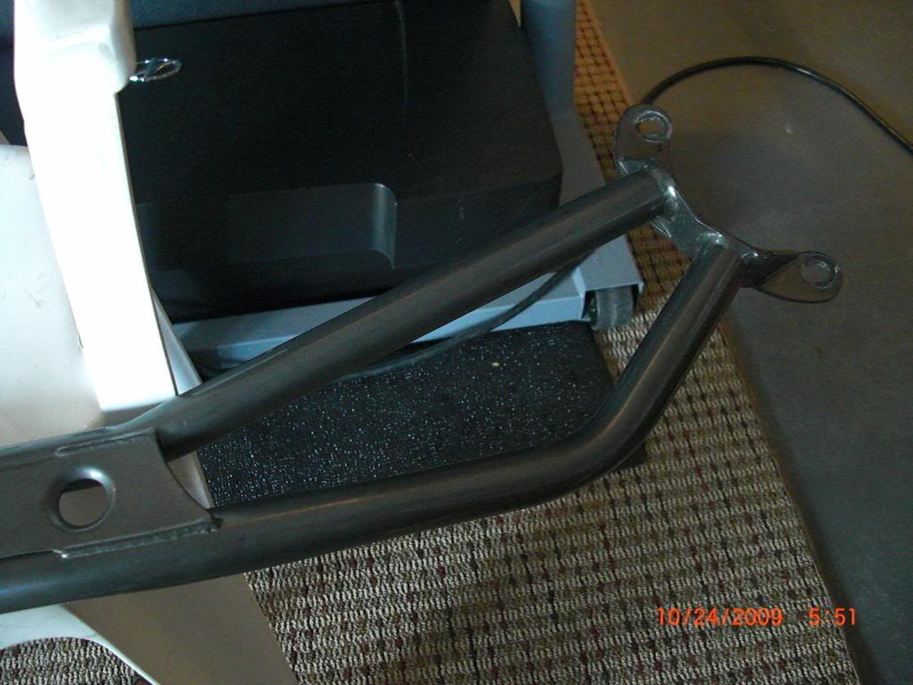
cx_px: 456
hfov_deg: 51.4
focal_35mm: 36
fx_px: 950
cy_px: 342
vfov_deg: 39.7
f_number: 2.8
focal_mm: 6.3
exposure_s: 1/8
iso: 800
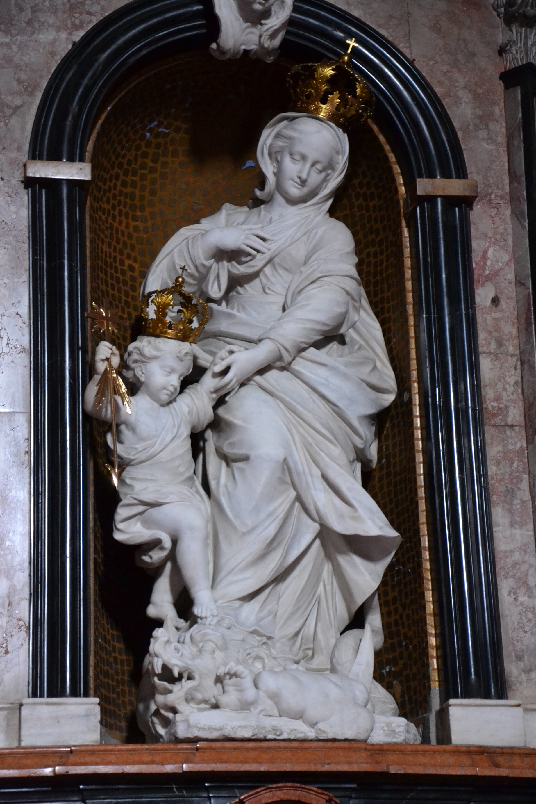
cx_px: 268
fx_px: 2344
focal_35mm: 105
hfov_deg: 13.0
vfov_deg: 19.5
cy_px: 402
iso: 3200
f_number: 5.3
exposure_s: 1/30
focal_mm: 70
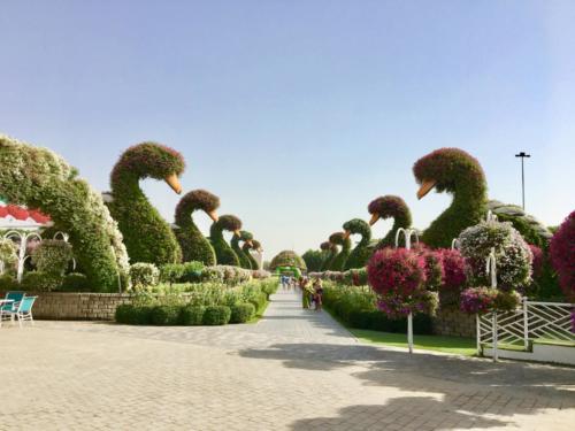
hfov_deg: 61.7
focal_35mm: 29
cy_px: 216
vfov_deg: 48.2
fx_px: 482
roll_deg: -1.8
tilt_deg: +5.9
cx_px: 288
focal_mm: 4.15
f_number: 2.2
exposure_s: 1/2024
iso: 25
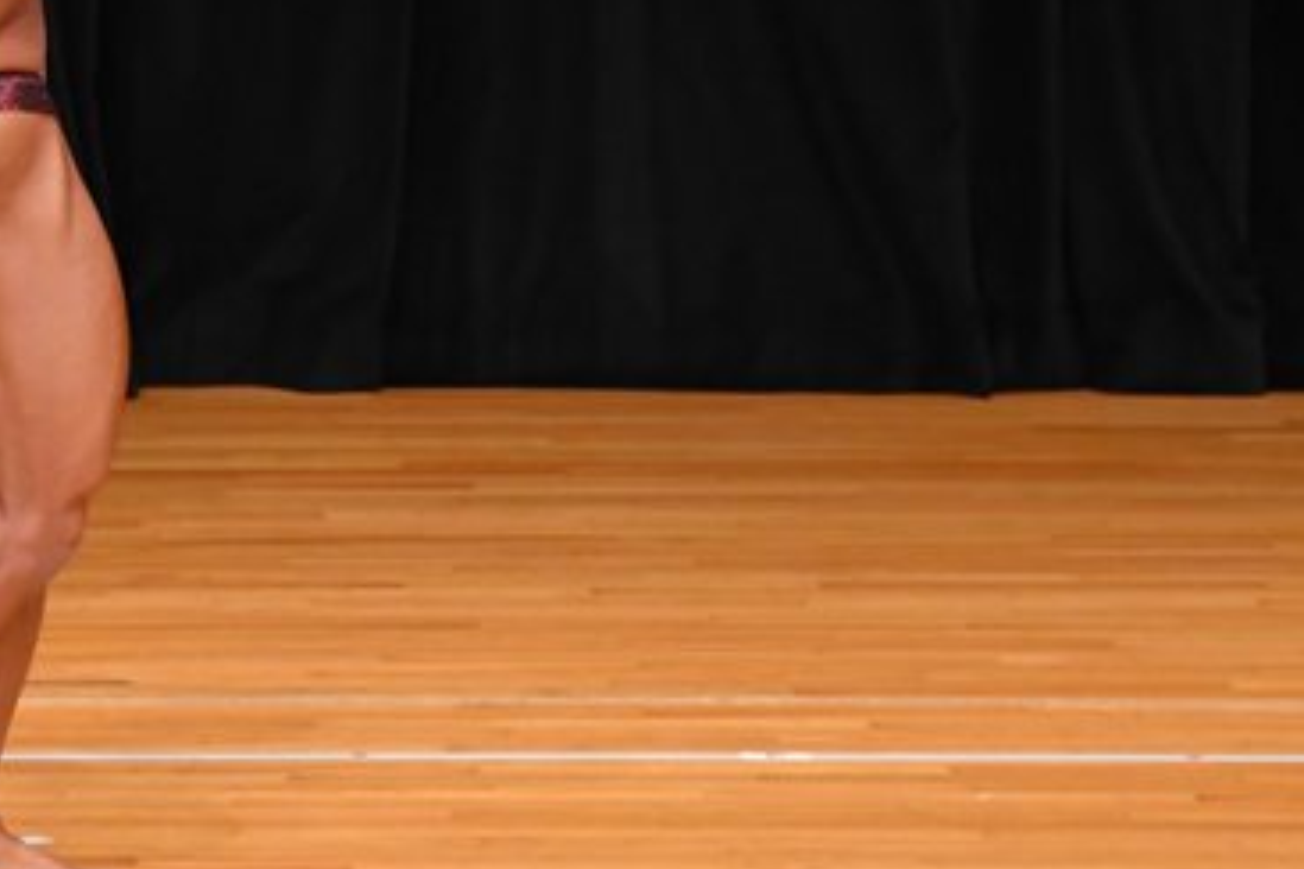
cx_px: -48
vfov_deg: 2.5
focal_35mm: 540
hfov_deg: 3.8
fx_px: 19558
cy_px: 78
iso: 3200
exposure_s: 1/400
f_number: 5.6
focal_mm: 170
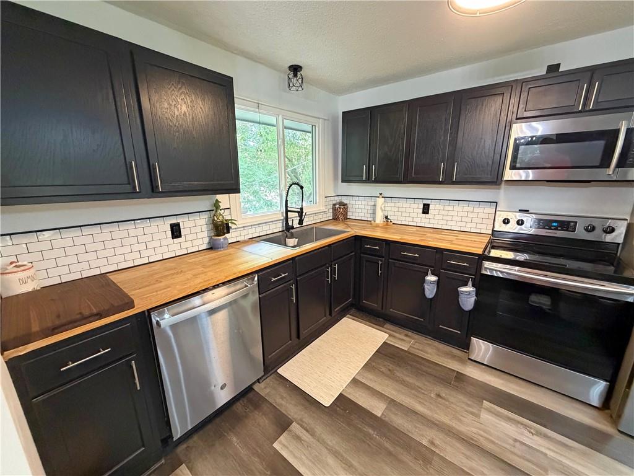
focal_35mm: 14
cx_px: 317
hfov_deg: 102.1
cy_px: 238
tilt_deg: -13.0
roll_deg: +1.1
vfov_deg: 85.7
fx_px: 256
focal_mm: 2.22
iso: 640
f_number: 2.2
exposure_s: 1/60
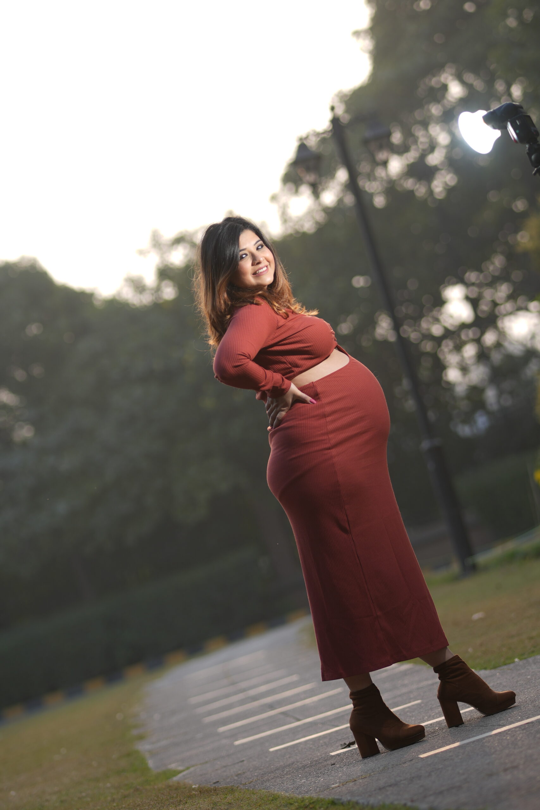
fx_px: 2857
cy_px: 405
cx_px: 270
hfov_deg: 10.8
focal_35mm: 127
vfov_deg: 16.1
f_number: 2
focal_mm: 85
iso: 50
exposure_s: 1/800
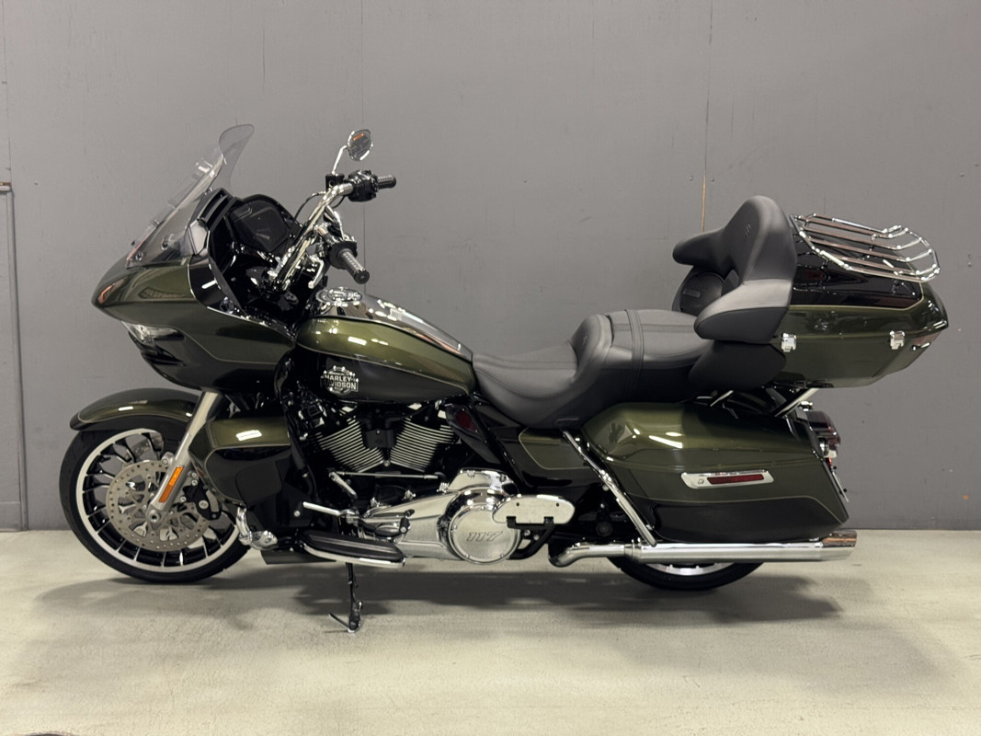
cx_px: 490
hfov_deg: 39.7
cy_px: 368
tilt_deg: -8.1
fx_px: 1360
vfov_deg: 30.3
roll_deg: -0.7
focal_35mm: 48
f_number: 1.78
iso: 200
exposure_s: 1/40
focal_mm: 6.76
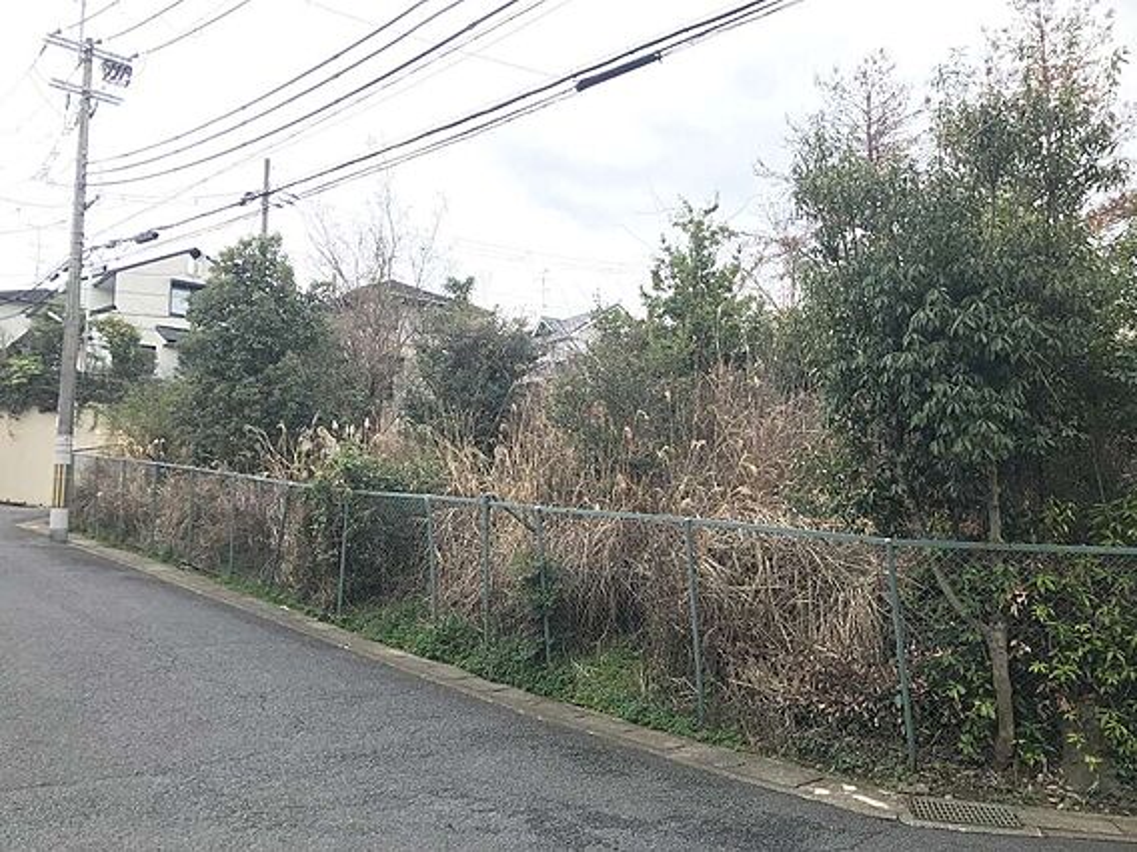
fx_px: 920
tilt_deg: +9.6
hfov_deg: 63.4
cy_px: 426
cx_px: 568
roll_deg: +0.7
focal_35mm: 28
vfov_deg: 49.7
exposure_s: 1/312
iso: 20
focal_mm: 3.99
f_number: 1.8
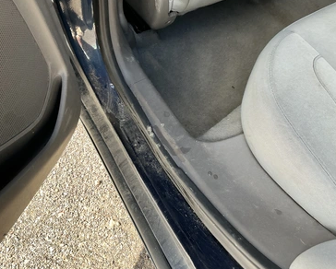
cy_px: 134
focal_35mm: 30
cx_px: 183
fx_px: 299
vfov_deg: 48.6
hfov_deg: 58.6
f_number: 1.8
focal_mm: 3
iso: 40
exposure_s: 1/122
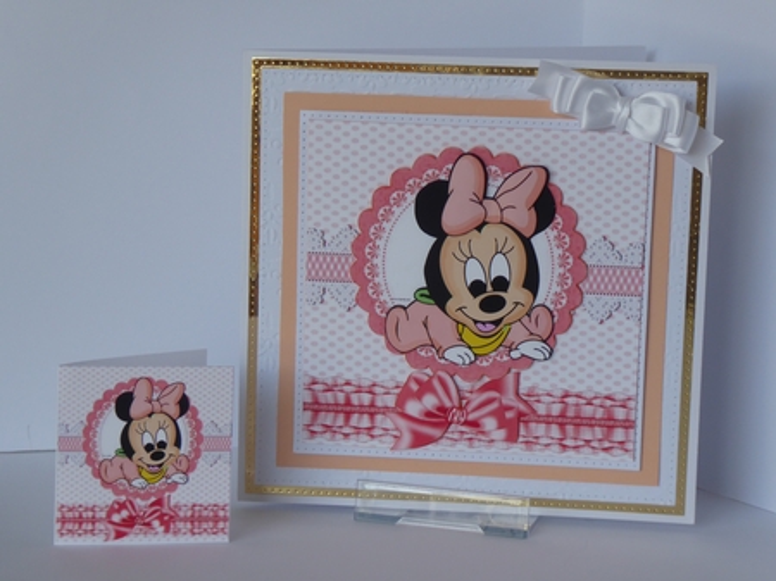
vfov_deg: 15.1
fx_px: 2196
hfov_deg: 20.0
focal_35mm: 98
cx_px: 388
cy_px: 290
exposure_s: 1/60
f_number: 4.9
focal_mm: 16.1
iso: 125
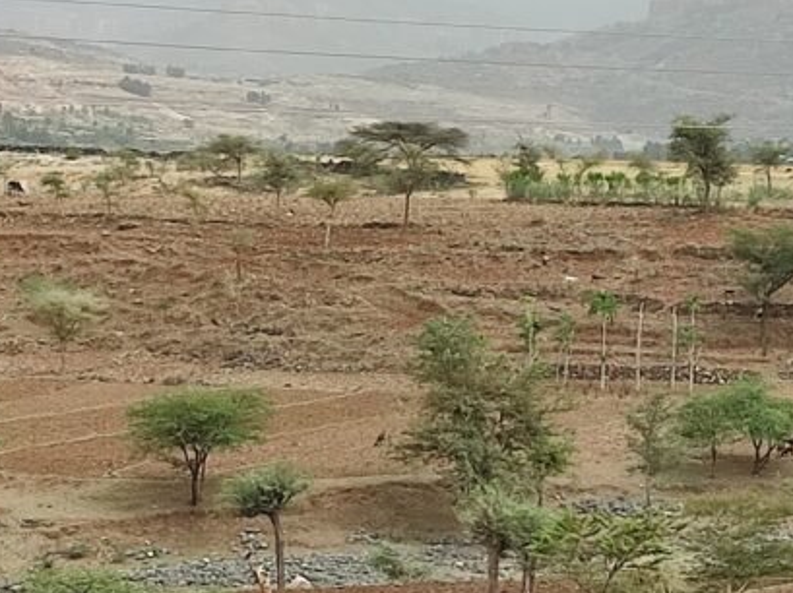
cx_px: 655
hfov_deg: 38.6
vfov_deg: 30.3
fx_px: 1076
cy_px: 446
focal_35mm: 47
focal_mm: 6.04
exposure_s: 1/399
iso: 50
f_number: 1.9
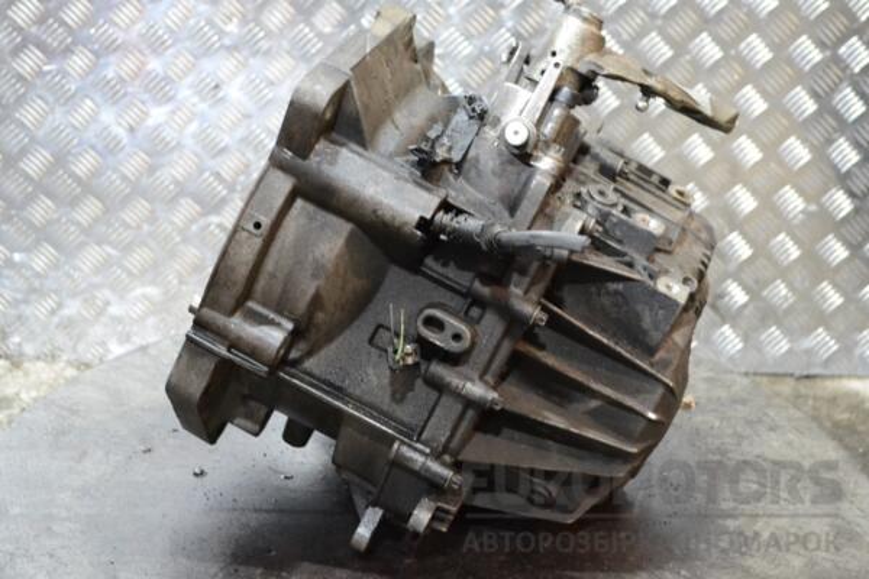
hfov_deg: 35.1
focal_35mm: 57
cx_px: 434
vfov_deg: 23.8
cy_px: 290
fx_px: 1376
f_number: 5
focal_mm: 38
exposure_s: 1/20
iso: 3200
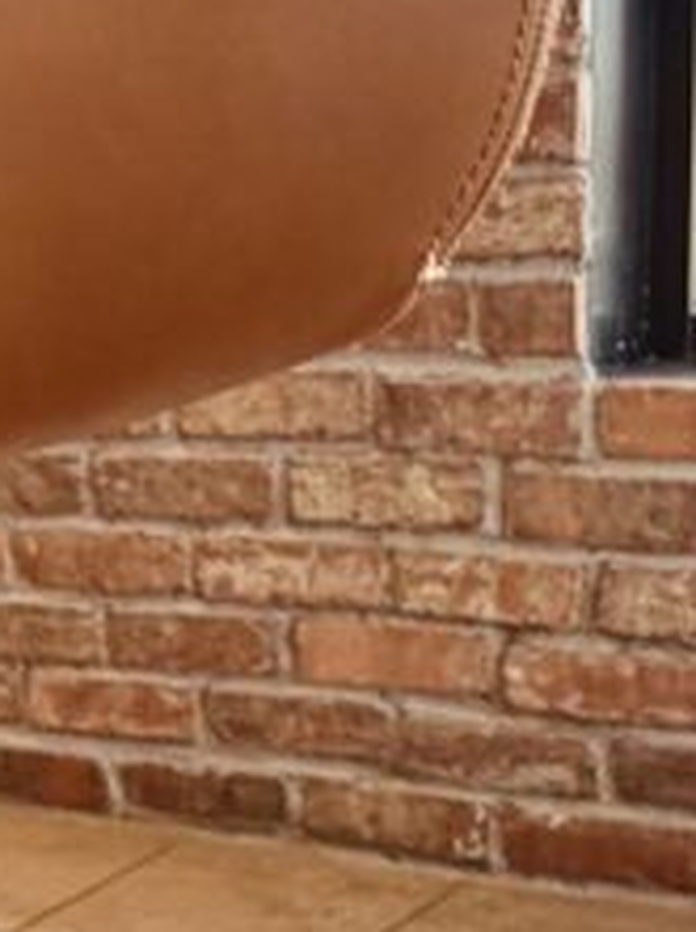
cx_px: 447
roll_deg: +1.8
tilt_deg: -26.7
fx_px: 1748
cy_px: 1042
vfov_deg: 27.2
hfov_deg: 22.5
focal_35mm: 65
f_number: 2.2
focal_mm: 2.22
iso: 80
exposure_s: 1/121
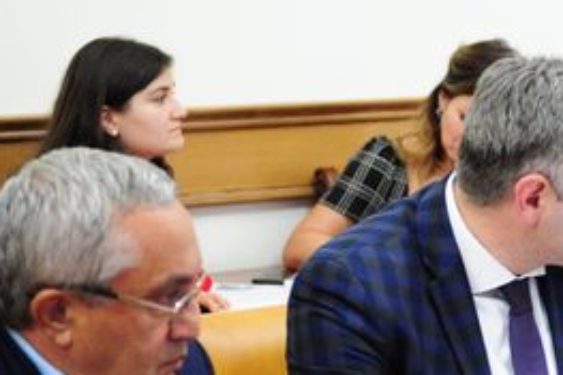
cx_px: 706
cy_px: 238
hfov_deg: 13.1
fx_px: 2376
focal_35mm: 152
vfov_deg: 9.0
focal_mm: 50
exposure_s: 1/250
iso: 3200
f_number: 2.8
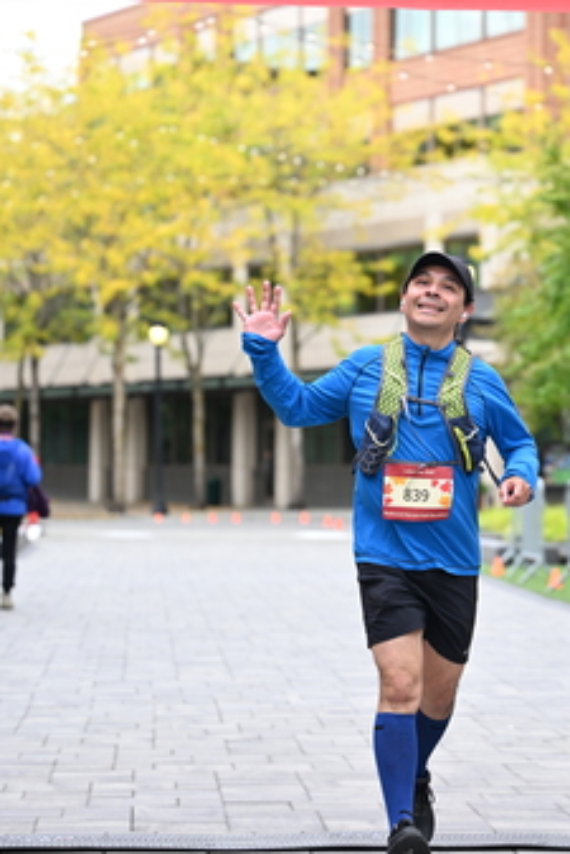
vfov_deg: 15.3
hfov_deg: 10.2
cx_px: 447
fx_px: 3179
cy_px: 380
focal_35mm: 134
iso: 640
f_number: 2.8
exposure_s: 1/1250
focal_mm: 82
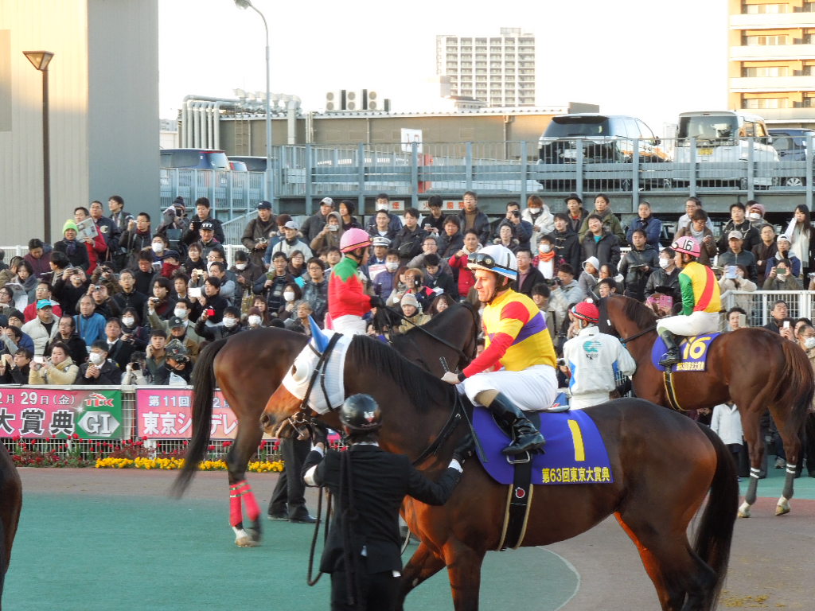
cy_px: 306
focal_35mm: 134
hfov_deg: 14.7
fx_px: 3155
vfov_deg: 11.1
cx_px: 408
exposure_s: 1/60
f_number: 4.9
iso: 400
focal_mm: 24.2
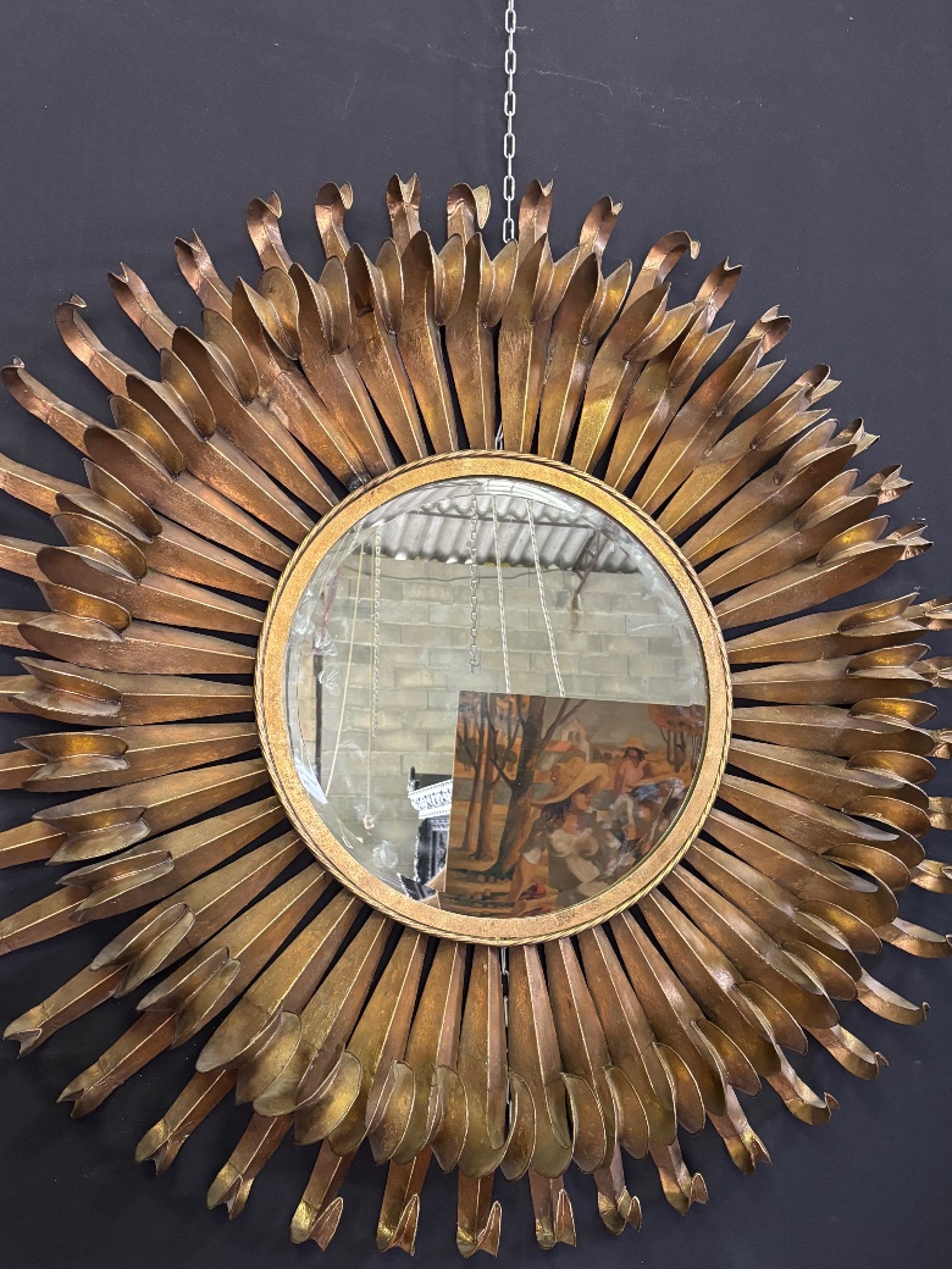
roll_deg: -1.4
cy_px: 688
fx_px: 1100
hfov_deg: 46.8
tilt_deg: +5.3
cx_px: 452
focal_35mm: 30
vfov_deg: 59.9
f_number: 1.6
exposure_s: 1/33
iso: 500
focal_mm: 5.96
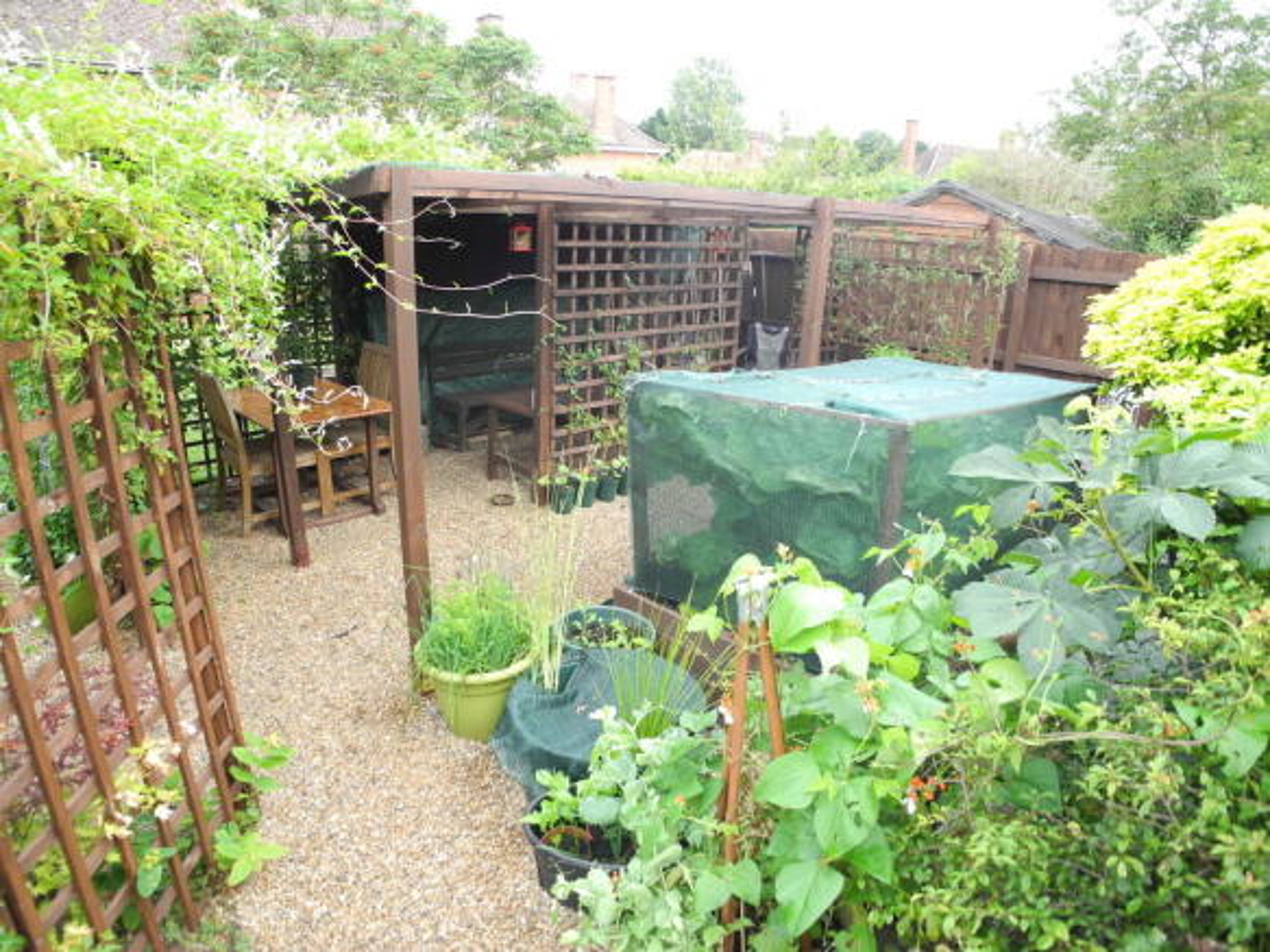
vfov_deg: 49.7
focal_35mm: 28
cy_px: 476
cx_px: 635
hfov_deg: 63.5
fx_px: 1027
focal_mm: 6
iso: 100
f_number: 2.8
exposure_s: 1/102
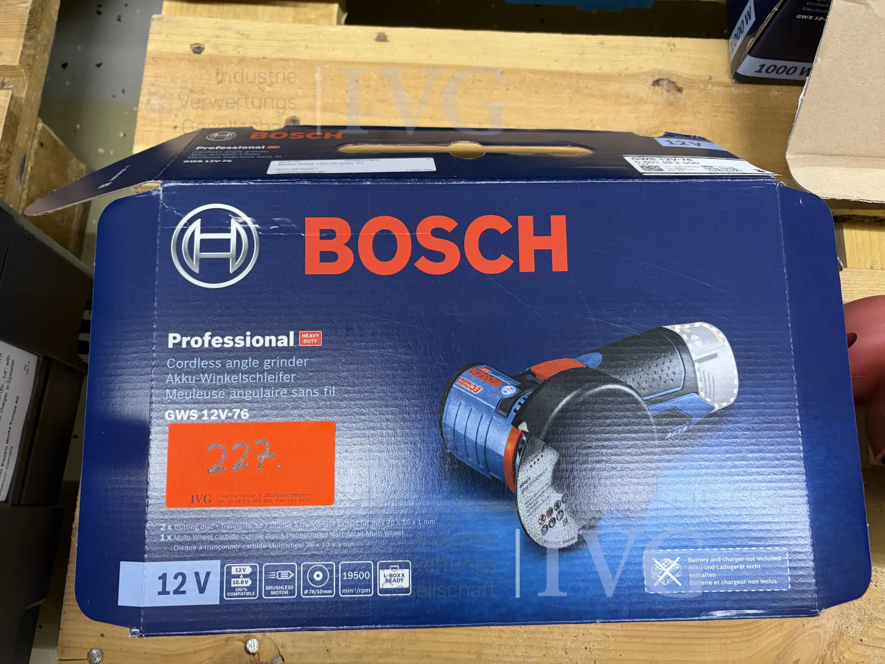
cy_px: 332
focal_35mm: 26
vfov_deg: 53.1
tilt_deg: -76.0
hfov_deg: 67.3
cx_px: 442
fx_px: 665
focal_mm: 5.96
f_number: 1.6
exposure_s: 1/50
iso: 200
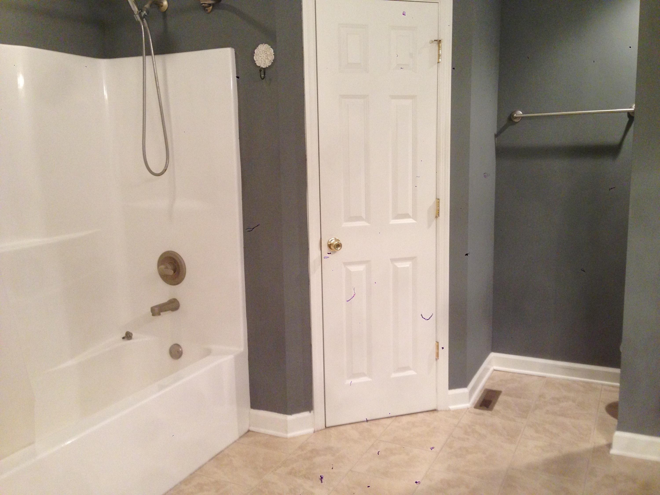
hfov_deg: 55.4
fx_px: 629
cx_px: 330
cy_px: 248
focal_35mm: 33
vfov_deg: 42.9
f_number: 2.4
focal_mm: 4.12
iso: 200
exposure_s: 1/20
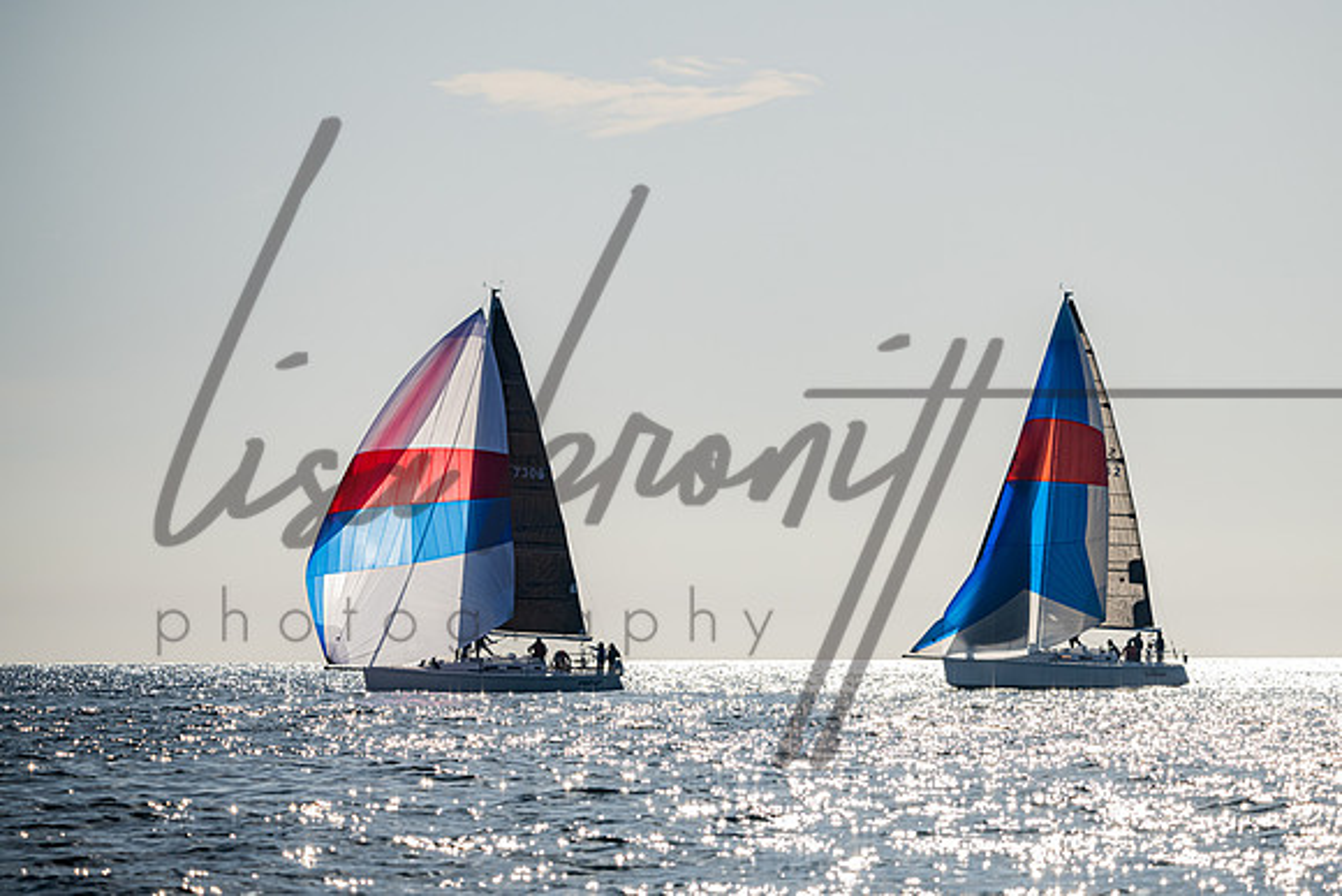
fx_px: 10335
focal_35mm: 277
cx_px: 844
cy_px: 425
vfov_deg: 5.0
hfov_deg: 7.4
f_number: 5
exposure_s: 1/8000
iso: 400
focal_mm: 220
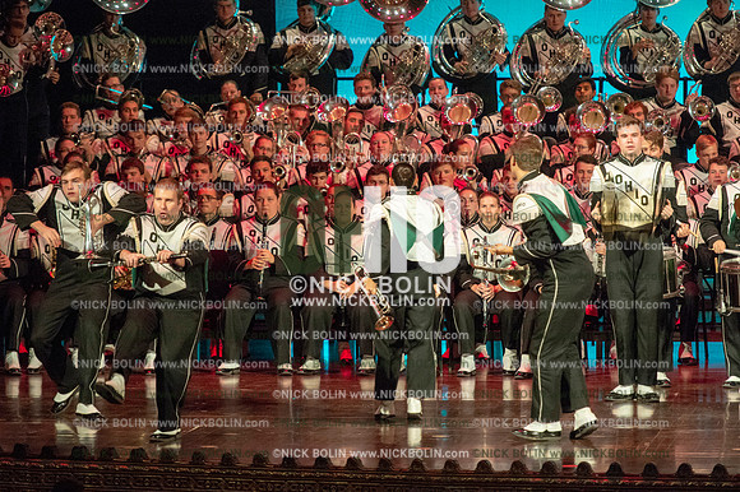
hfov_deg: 9.0
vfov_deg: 6.0
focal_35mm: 230
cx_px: 370
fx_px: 4725
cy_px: 246
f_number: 5.6
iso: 8000
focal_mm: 230
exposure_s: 1/320
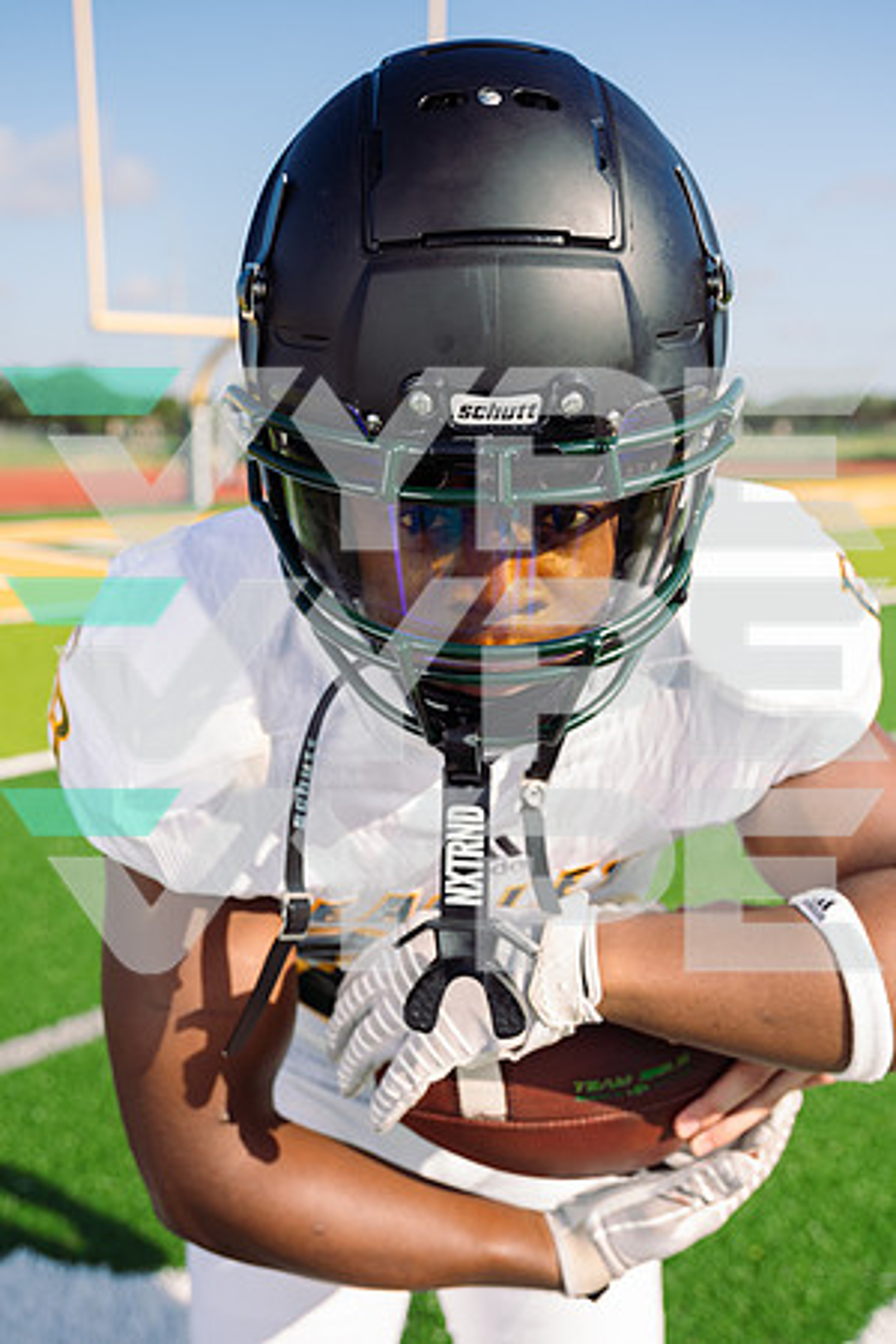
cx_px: 448
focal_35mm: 43
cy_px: 672
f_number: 5
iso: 50
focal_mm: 43
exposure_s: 1/250
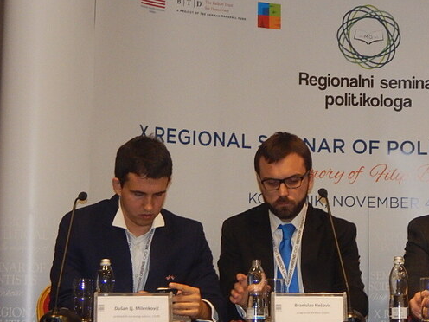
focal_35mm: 126
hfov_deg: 15.5
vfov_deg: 11.8
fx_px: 1562
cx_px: 365
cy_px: 114
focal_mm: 10.9
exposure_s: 1/30
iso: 280
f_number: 4
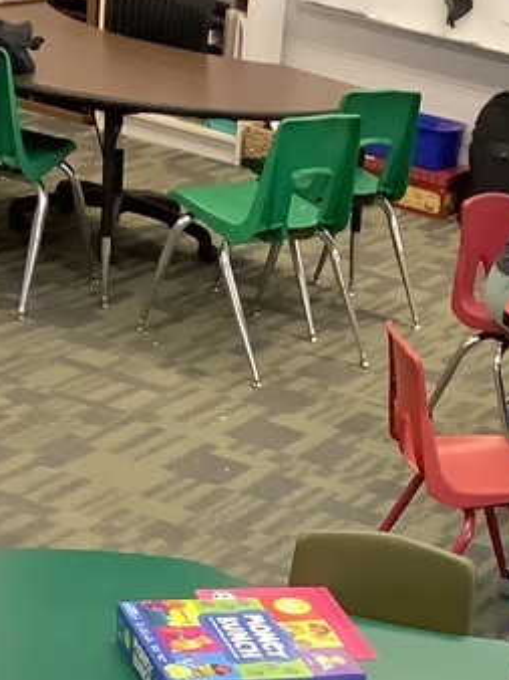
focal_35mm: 94
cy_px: 905
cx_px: 569
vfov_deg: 19.2
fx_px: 1845
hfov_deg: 15.3
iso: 200
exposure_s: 1/50
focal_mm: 3.3
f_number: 2.4
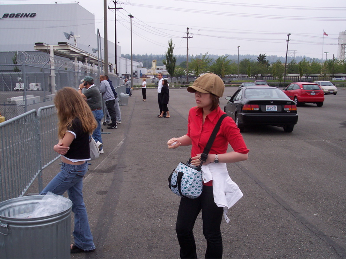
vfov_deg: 37.7
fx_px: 380
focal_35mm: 38
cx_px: 173
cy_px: 130
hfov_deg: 49.0
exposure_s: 1/350
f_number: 4.8
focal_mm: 8
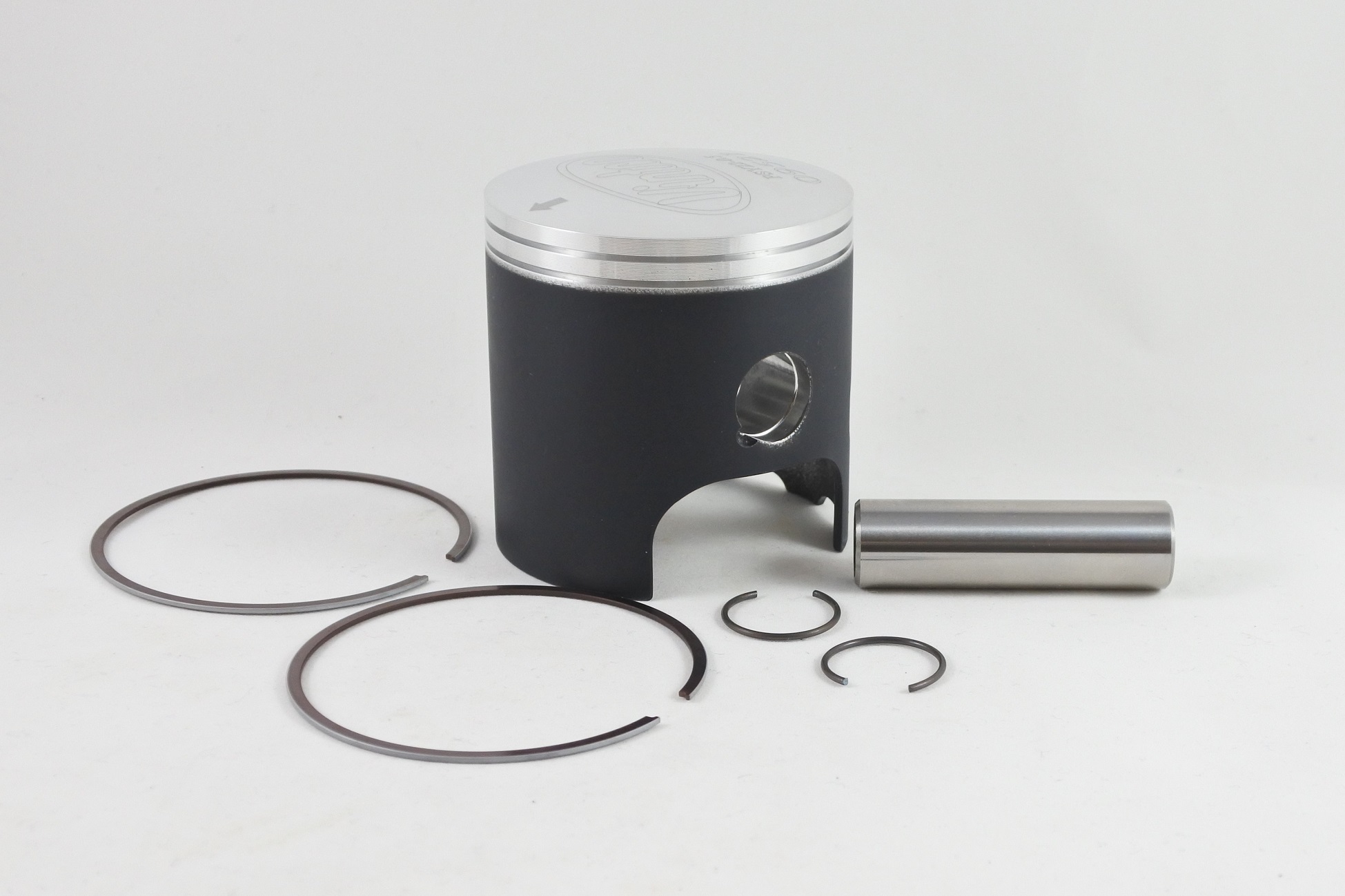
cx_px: 672
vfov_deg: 31.9
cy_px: 448
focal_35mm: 42
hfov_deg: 46.4
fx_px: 1569
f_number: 4.2
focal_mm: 15.7
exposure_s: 1/125
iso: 500
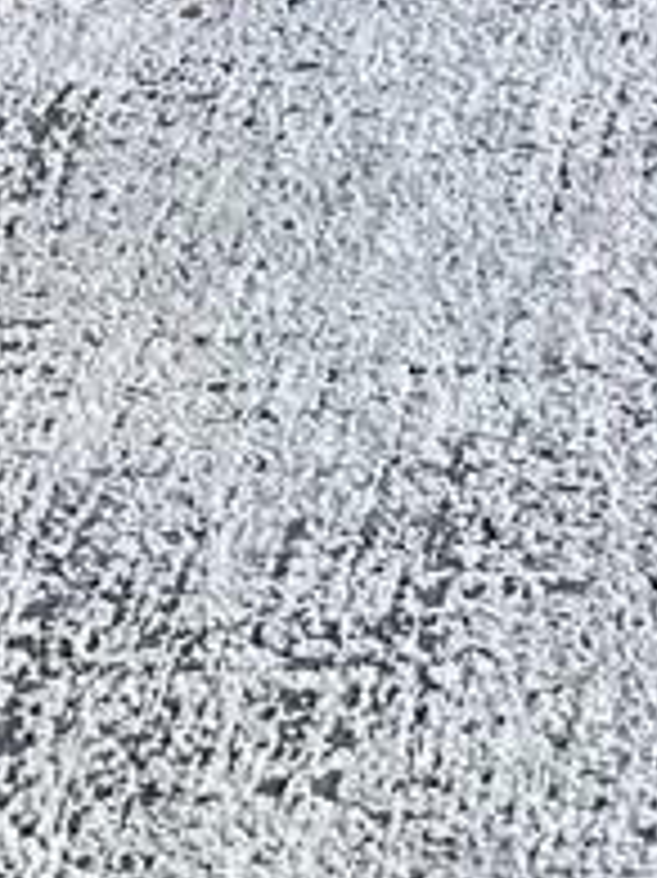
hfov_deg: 7.4
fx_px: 4788
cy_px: -1927
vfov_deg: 8.4
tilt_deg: -5.4
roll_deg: +0.5
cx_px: 1544
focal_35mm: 189
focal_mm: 6.86
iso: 80
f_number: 1.78
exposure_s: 1/467
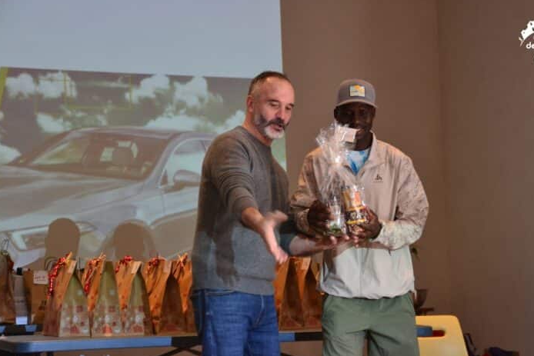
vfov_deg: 16.5
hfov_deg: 24.5
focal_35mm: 83
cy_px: 188
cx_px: 291
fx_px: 1231
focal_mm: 50
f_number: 4.8
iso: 800
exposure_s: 1/50
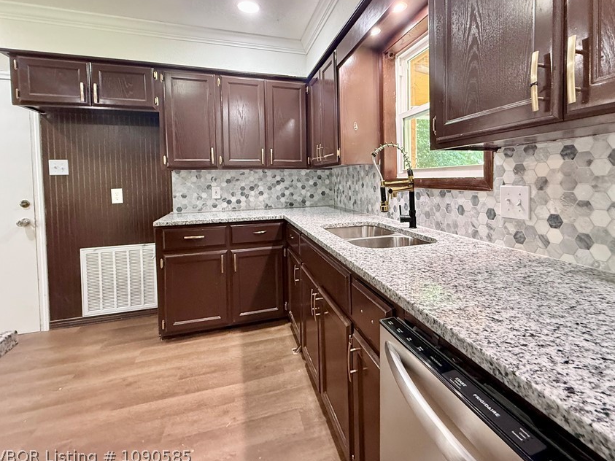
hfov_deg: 90.8
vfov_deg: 74.0
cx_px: 337
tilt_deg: -1.4
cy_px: 188
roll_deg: +0.9
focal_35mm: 17
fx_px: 302
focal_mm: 2.22
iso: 500
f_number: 2.2
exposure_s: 1/60
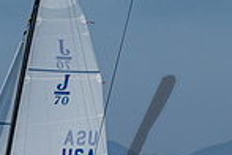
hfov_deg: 1.8
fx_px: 7282
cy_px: 389
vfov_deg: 1.2
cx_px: 270
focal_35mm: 1130
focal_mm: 220
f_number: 6.3
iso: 400
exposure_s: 1/2500
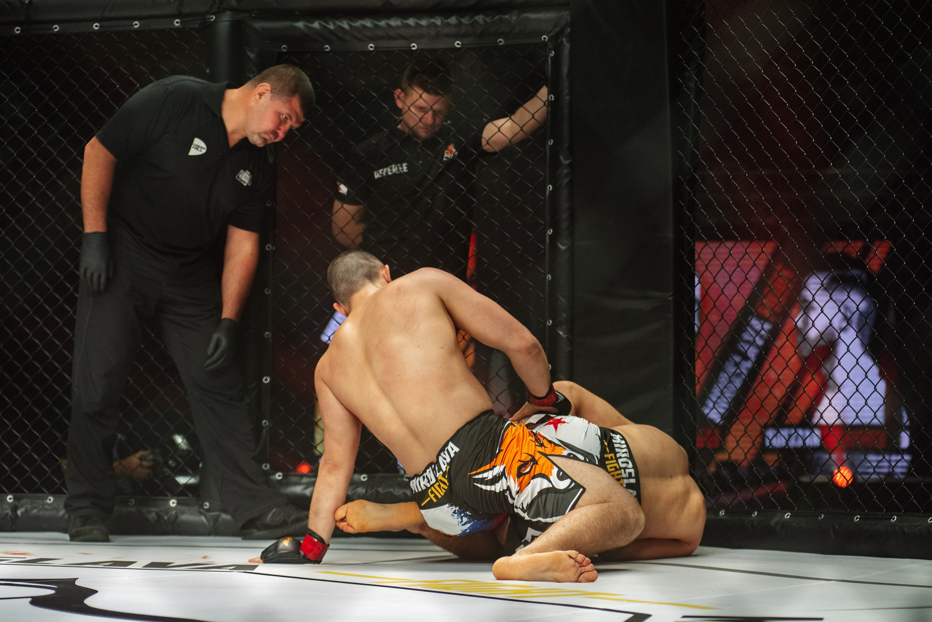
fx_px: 2089
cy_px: 311
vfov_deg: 16.9
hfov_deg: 25.2
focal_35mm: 81
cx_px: 466
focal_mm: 80
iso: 2000
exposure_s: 1/1000
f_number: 4
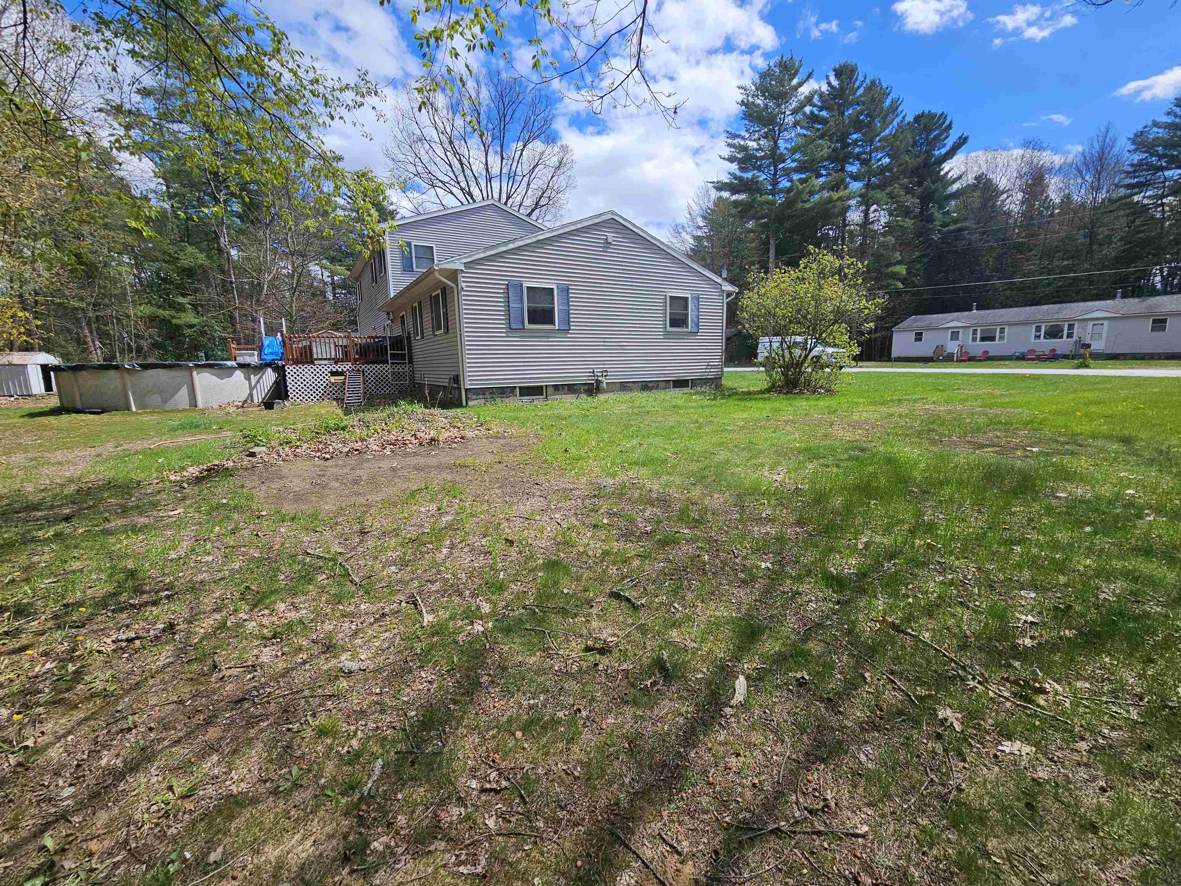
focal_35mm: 13
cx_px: 590
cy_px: 443
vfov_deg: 89.9
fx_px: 444
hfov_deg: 106.2
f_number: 2.2
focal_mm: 2.2
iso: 50
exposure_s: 1/1930
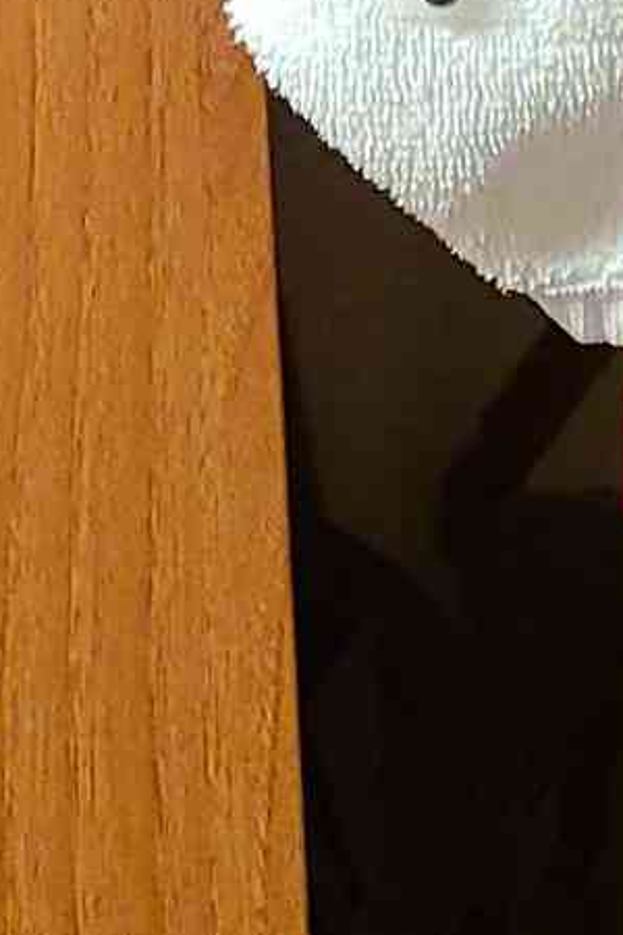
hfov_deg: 8.8
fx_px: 3997
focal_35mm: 154
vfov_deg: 13.0
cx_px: 816
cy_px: -197
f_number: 1.8
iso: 400
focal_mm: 5.4
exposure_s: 1/30
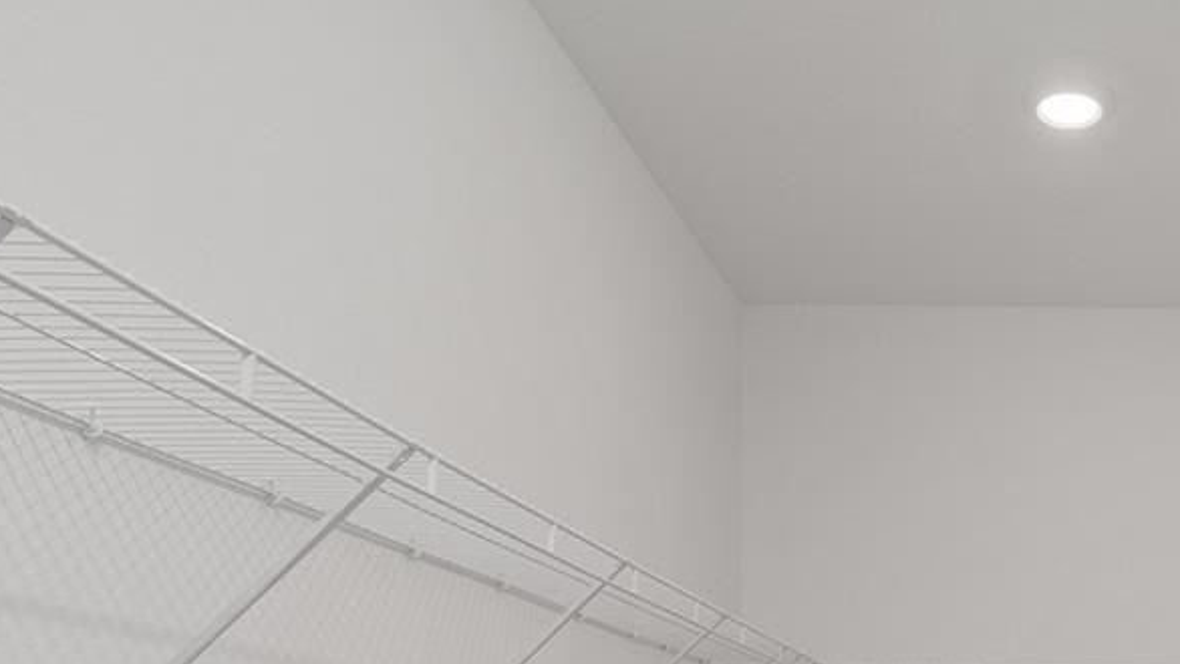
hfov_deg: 45.6
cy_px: 841
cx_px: 1069
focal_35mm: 40
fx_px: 1252
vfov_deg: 25.9
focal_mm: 14
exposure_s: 1/4
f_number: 7.1
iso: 200
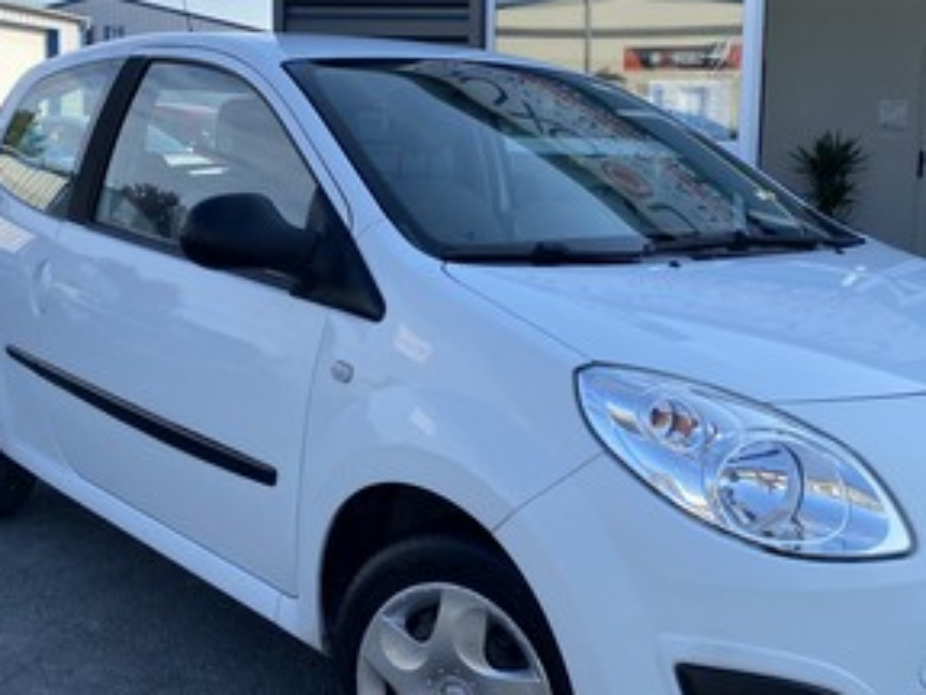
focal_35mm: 46
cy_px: 256
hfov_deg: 41.2
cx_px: 514
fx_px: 1231
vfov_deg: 31.4
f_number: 1.8
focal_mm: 4.25
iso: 32
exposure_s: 1/1330
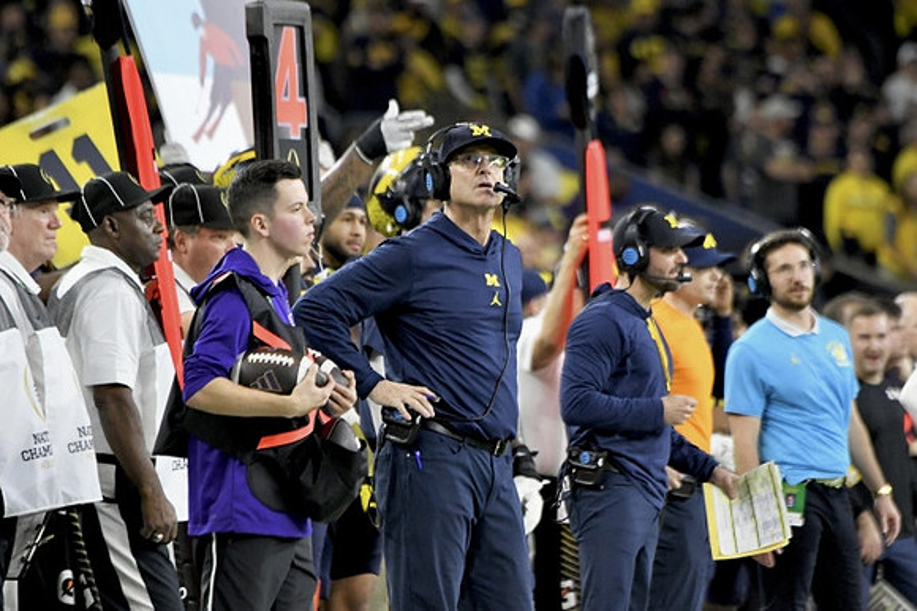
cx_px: 458
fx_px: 15274
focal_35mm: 600
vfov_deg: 2.3
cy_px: 306
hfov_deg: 3.4
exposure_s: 1/500
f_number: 5.6
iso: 5000
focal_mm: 400
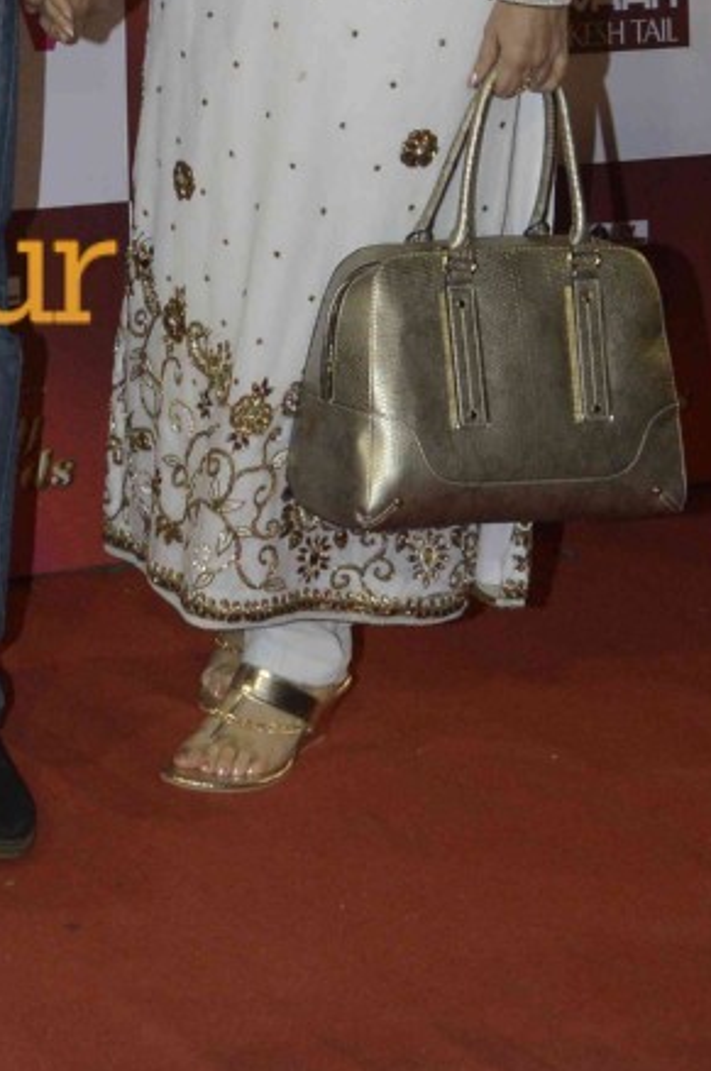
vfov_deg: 15.4
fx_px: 3822
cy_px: -210
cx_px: -425
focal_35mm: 129
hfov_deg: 10.2
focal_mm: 25
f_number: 8
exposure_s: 1/160
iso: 800
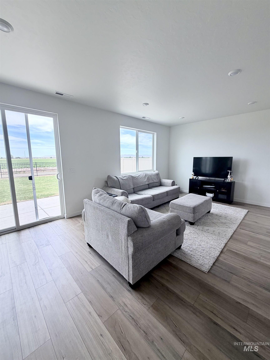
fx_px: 146
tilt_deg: -7.4
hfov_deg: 85.7
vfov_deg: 102.1
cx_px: 135
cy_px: 180
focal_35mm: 14
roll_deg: +0.5
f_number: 2.2
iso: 64
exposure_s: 1/143
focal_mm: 2.22
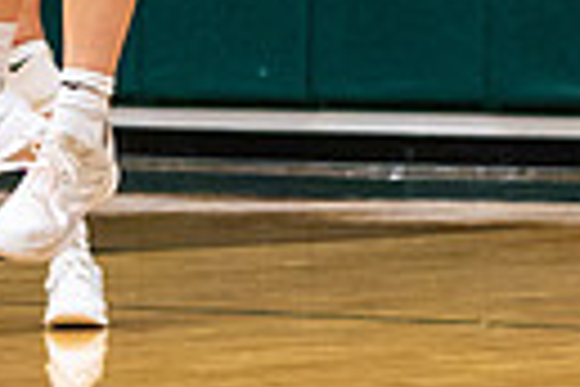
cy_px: -570
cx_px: 40
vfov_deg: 2.9
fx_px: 7572
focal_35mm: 470
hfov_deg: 4.4
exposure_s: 1/1250
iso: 3200
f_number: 2.8
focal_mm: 70
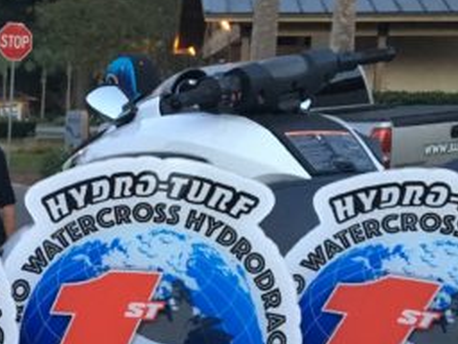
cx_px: -25
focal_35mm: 87
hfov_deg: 21.5
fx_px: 1151
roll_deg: +0.6
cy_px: 405
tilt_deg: -13.0
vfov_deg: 16.3
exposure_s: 1/30
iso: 160
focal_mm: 4.15
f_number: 2.2
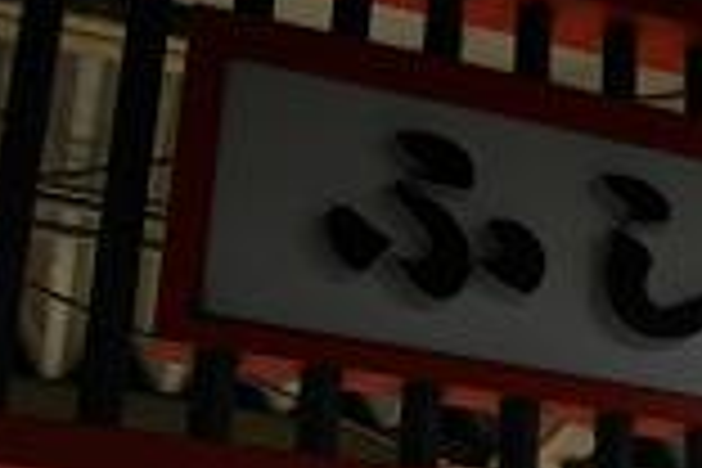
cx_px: 731
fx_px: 1618
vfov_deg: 15.7
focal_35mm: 83
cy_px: 585
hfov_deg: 23.3
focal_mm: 5.7
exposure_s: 1/250
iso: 100
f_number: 2.9
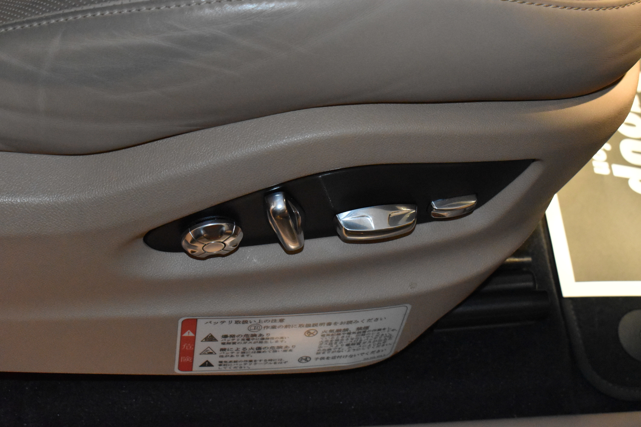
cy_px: 214
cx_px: 320
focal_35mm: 63
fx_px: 1122
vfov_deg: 21.6
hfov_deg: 31.9
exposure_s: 1/60
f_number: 8
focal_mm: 42
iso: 6400
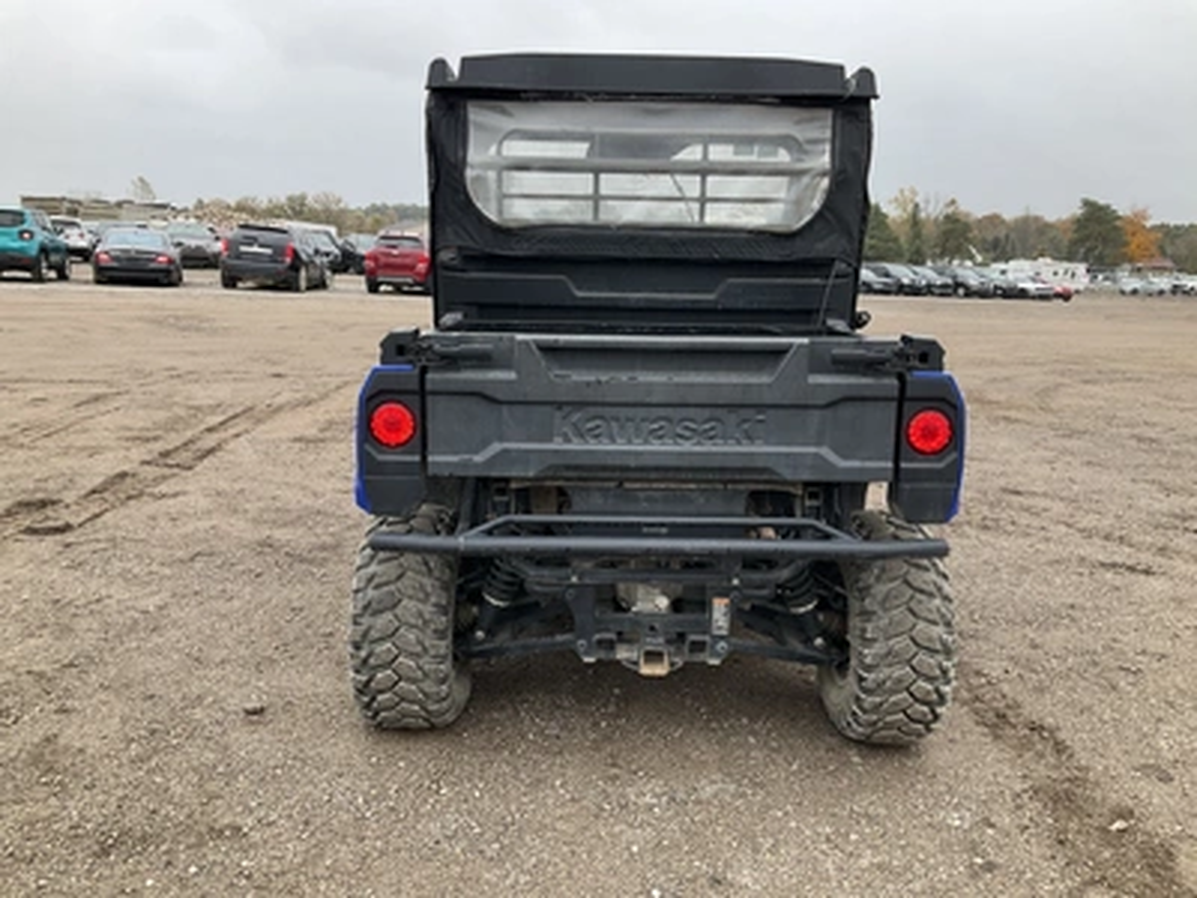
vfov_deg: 48.2
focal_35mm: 29
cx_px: 598
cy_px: 449
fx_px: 1003
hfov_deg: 61.7
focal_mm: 3
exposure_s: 1/122
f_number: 1.8
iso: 20
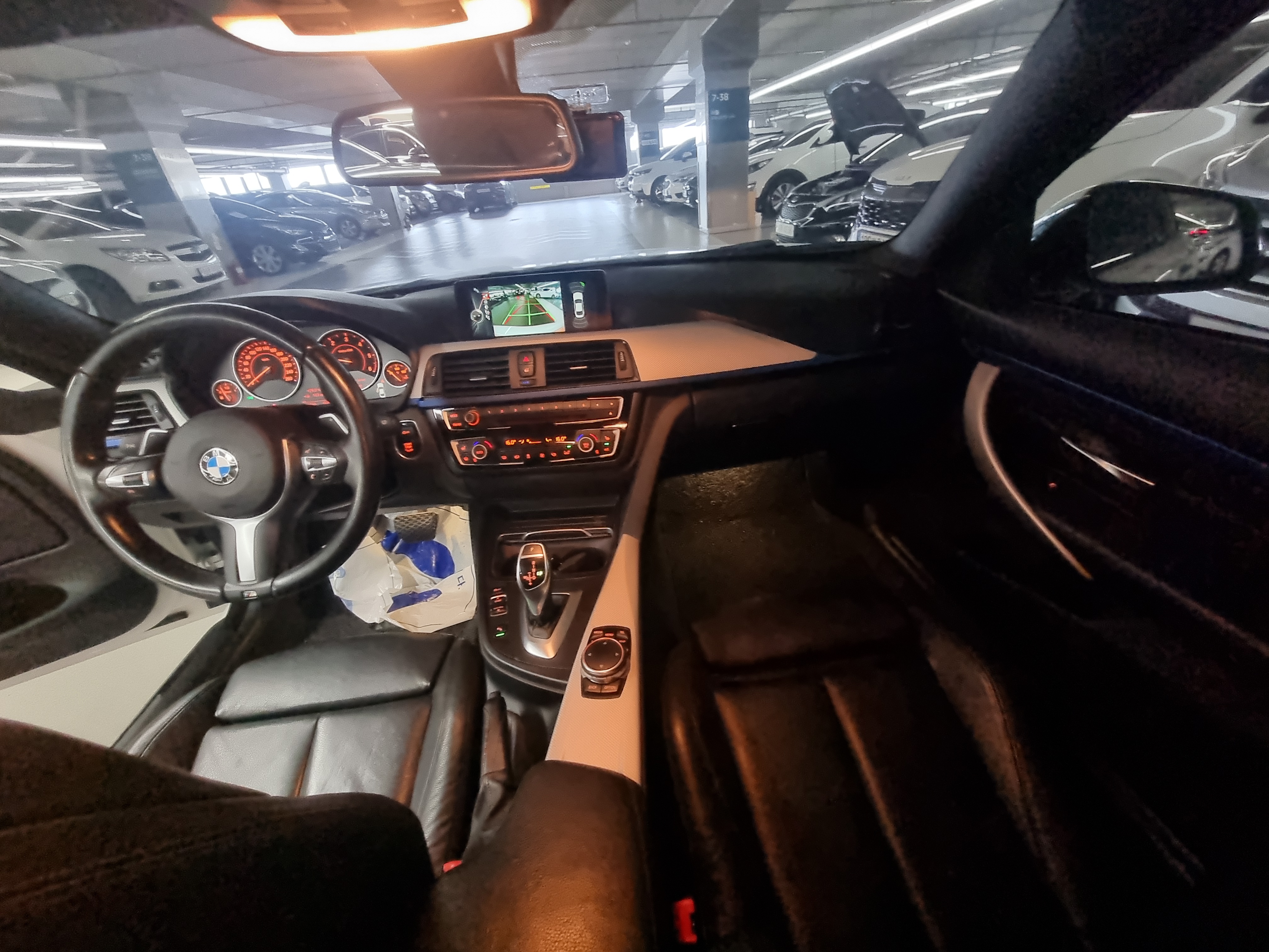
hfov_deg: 106.2
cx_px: 634
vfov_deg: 89.9
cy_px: 476
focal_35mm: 13
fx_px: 477
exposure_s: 1/27
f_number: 2.2
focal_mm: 2.2
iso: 1250
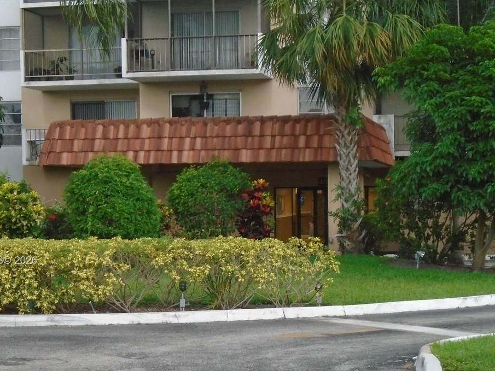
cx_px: 251
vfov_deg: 17.9
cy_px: 261
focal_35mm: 82
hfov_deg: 23.8
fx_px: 1173
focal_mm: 10.2
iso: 100
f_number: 4.9
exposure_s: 1/125
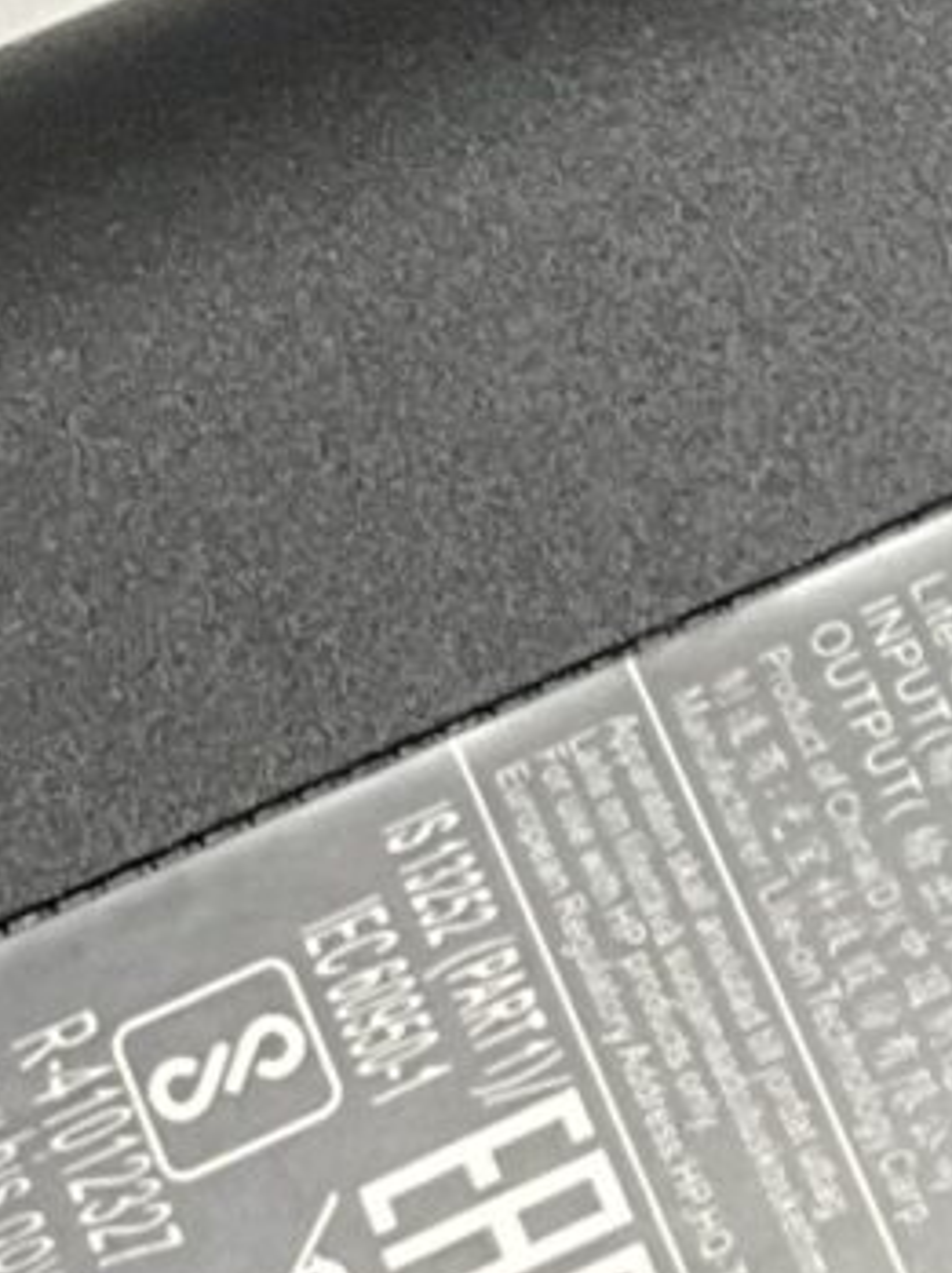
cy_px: -310
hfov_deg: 6.6
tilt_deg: -59.4
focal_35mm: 213
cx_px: 2272
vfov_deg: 9.2
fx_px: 7825
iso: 64
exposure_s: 1/60
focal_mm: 3
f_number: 1.8
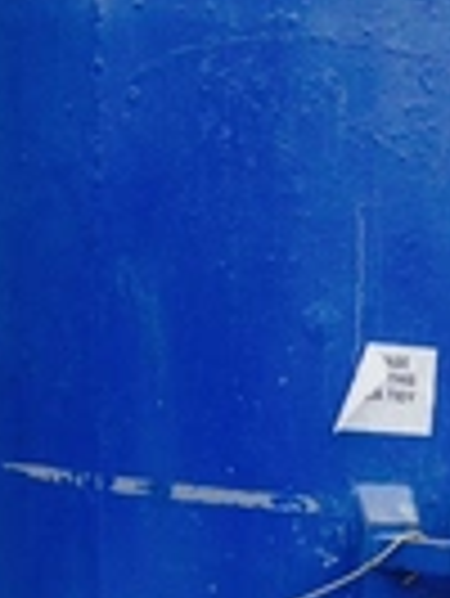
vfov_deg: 18.7
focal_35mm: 99
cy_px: 724
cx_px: 428
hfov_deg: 14.8
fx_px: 1713
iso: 50
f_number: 2.4
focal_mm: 4.12
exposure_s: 1/467
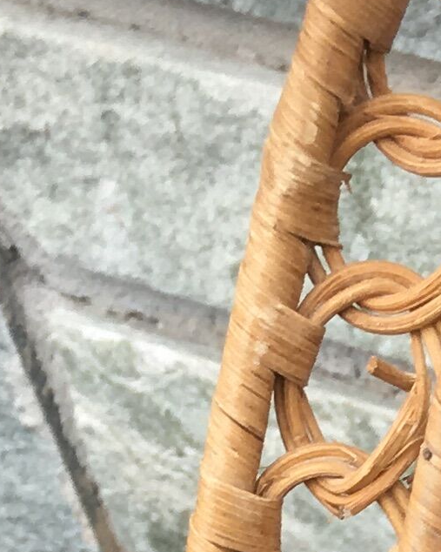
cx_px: 956
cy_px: 1457
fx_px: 2937
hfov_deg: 8.1
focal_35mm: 180
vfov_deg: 9.3
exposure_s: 1/175
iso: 25
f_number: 2.2
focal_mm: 4.15
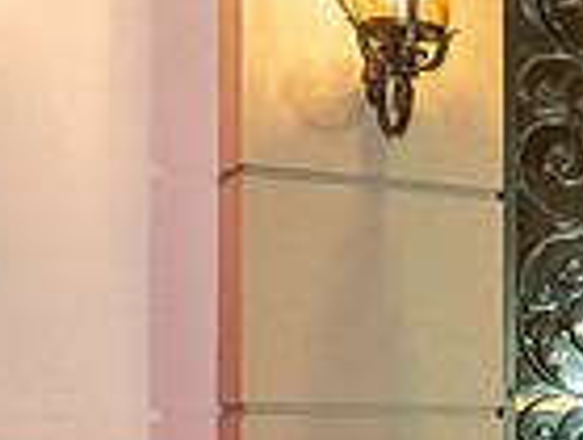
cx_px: 1057
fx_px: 1621
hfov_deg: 16.8
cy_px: 434
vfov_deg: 15.2
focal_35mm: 96
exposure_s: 1/125
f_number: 4.5
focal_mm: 24
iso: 1600
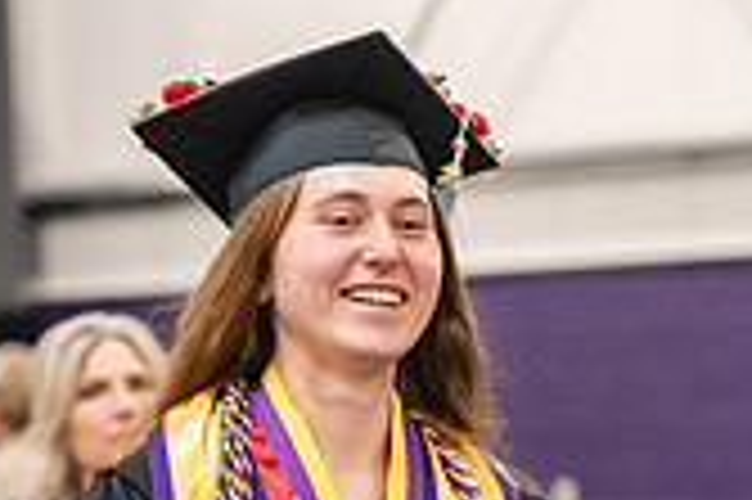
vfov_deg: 4.8
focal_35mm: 285
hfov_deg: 7.2
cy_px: 534
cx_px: 522
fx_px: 5947
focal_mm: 82
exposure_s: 1/200
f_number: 3.2
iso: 3200
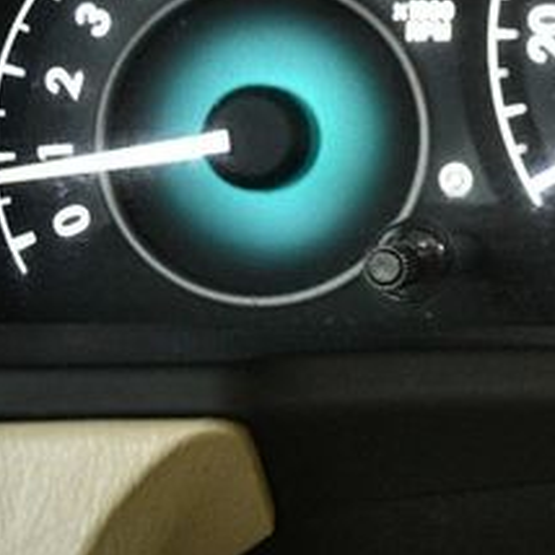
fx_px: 1977
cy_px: 117
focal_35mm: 109
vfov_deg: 15.9
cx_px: 814
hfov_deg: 14.9
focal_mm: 29
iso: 4500
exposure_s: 1/60
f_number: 4.5
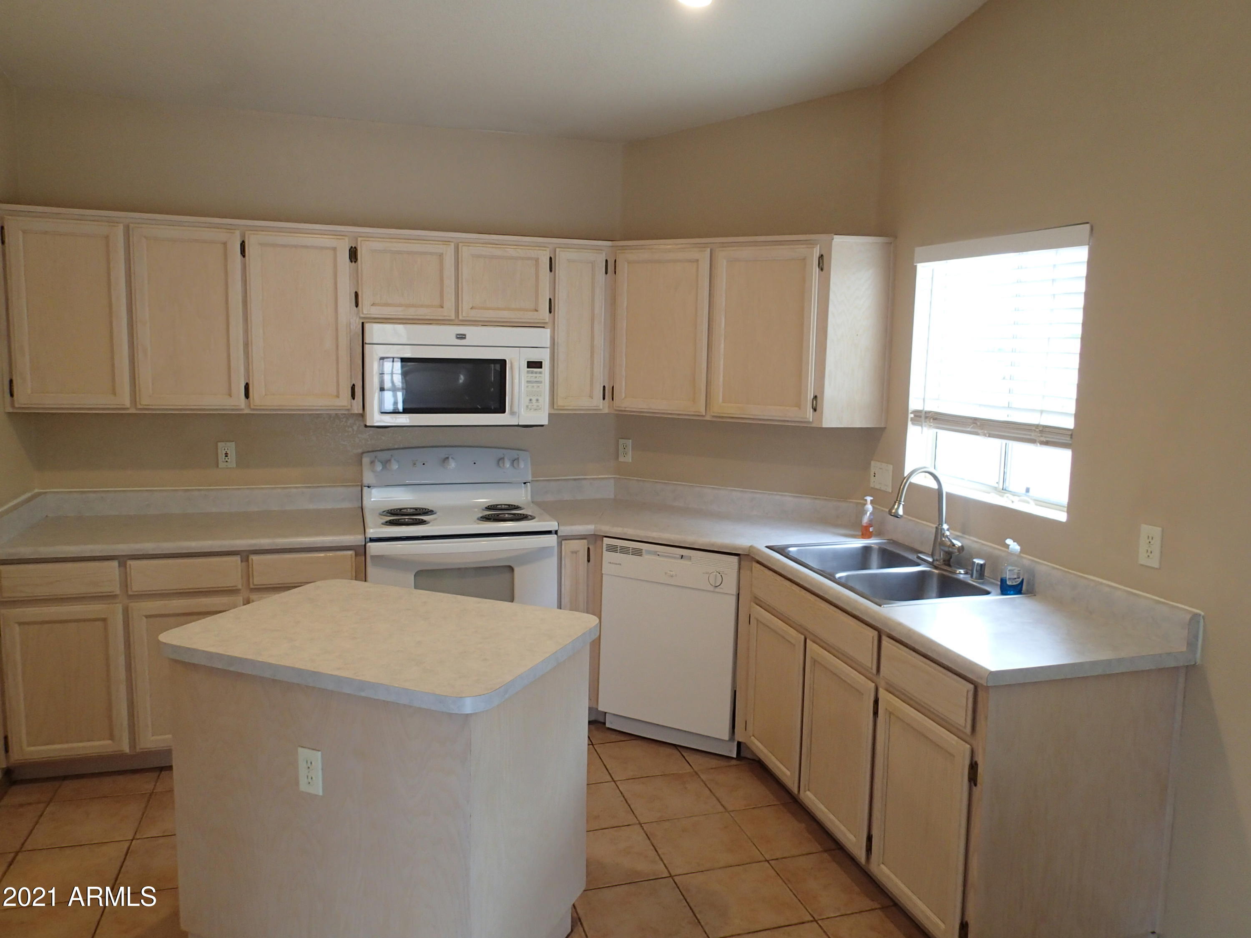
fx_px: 903
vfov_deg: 54.9
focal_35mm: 25
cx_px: 626
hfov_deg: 69.4
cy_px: 469
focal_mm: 4.5
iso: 200
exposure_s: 1/30
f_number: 2
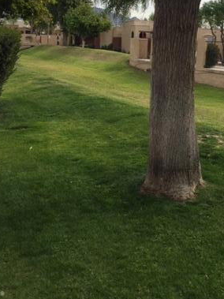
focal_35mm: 49
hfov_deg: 29.6
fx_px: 423
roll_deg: -3.6
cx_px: 129
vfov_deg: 38.6
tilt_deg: -7.7
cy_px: 109
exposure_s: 1/1319
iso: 32
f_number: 2.2
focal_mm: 4.15
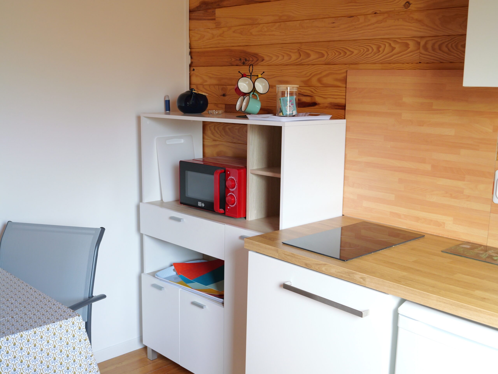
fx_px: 576
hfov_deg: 46.8
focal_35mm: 40
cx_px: 249
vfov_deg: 36.0
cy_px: 187
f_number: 3.3
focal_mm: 20
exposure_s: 1/60
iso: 800
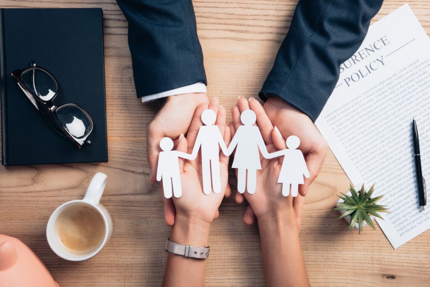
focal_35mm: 70
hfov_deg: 28.8
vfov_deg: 19.5
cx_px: 215
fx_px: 836
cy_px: 144
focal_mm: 70
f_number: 3.5
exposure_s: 1/200
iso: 125
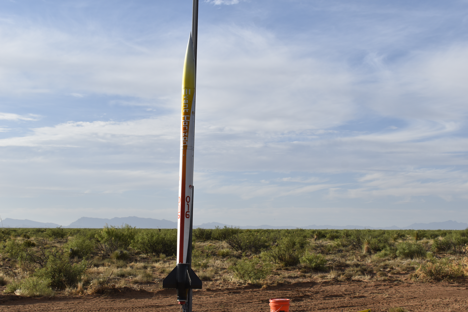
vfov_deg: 23.8
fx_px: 741
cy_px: 156
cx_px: 234
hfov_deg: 35.1
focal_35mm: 57
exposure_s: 1/320
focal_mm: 38
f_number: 9
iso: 100
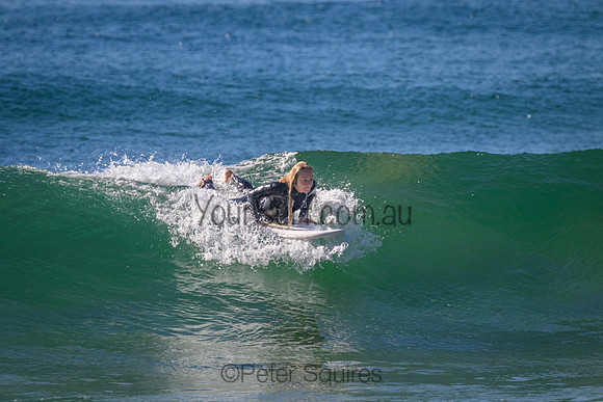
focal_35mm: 800
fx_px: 13403
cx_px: 302
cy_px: 201
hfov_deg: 2.6
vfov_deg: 1.7
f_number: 11
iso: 1250
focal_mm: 800
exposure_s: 1/1600
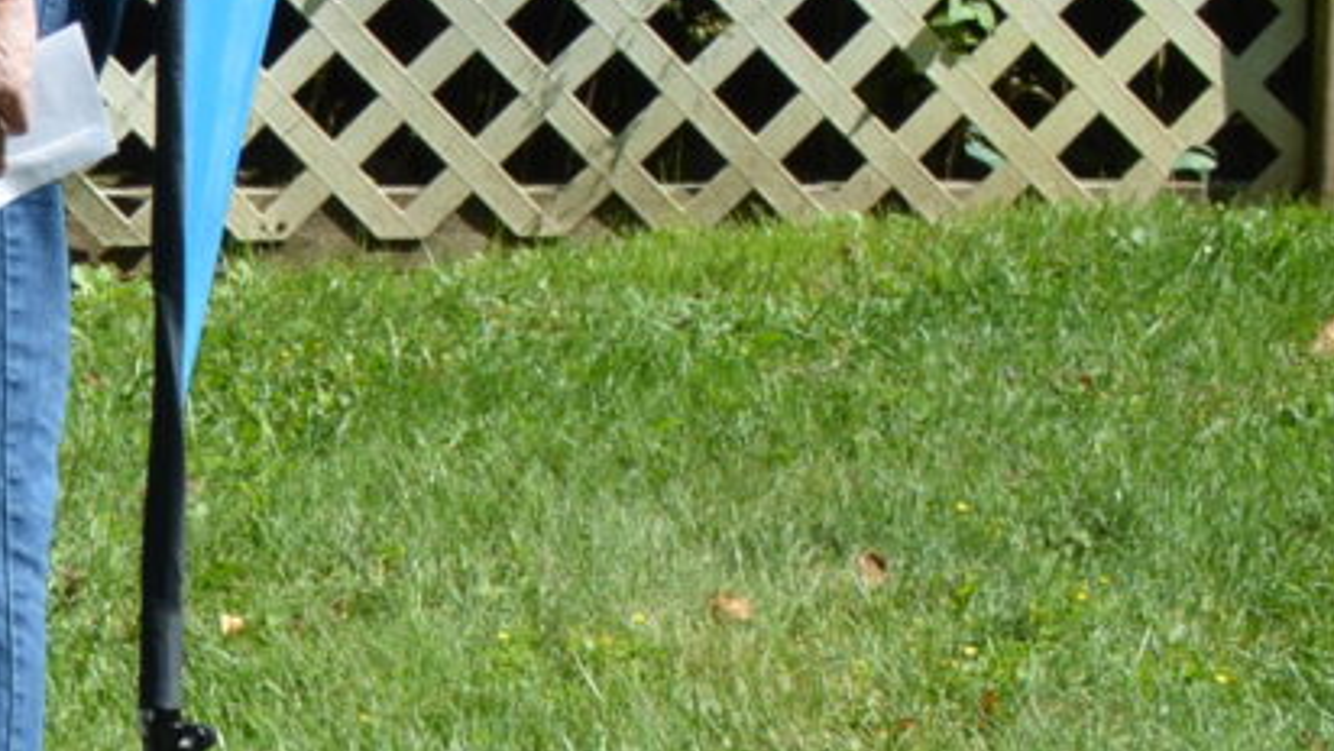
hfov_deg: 9.0
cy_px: -497
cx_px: -1923
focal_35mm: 215
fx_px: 7607
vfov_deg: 5.6
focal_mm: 22
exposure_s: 1/250
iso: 125
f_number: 8
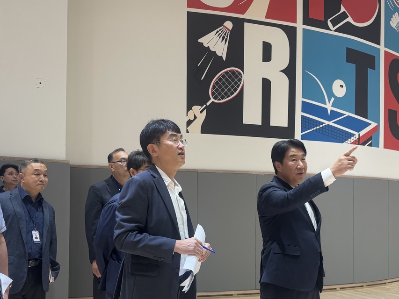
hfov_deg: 51.3
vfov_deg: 39.1
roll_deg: +0.3
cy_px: 203
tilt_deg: +1.4
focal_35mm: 36
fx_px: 415
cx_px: 219
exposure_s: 1/121
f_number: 1.78
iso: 80
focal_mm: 6.76
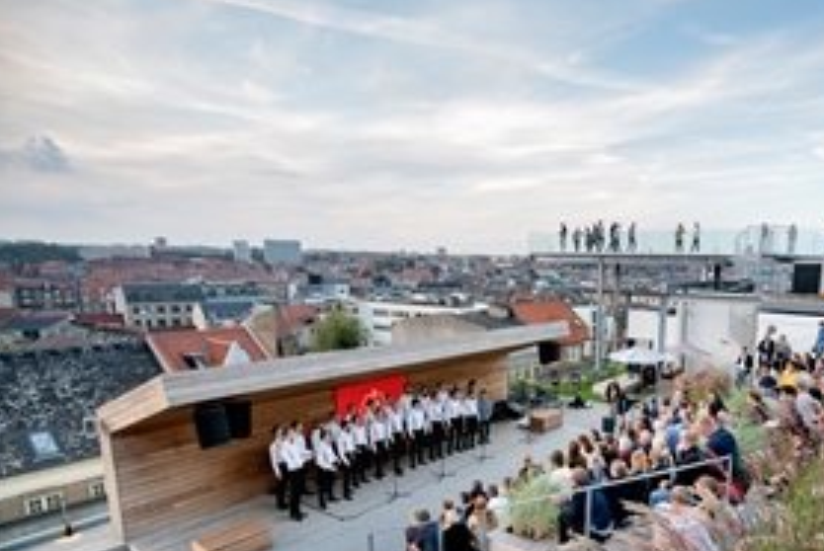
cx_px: 557
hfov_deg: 73.4
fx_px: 527
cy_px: 369
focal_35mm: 23
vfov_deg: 54.1
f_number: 4
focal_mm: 16
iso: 400
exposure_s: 1/100
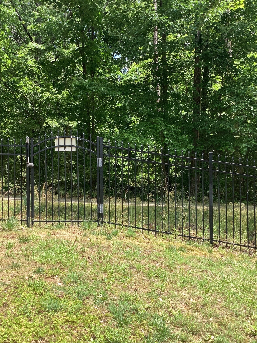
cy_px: 180
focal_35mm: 36
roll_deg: -1.4
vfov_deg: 51.3
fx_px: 356
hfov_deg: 39.6
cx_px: 121
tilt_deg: +0.0
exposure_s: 1/365
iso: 25
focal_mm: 3.3
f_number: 2.4
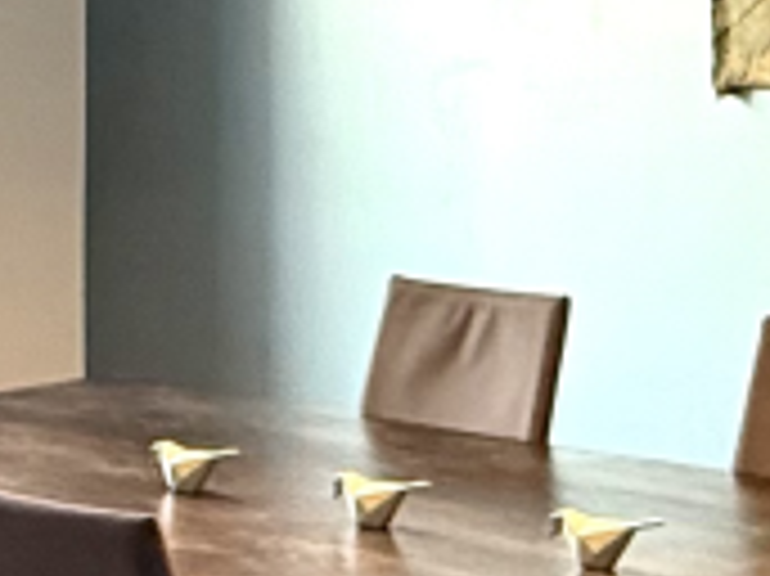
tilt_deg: +0.6
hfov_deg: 18.4
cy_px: -50
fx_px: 2334
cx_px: 711
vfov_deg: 13.8
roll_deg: +0.7
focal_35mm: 105
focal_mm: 2.22
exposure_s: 1/100
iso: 400
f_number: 2.2
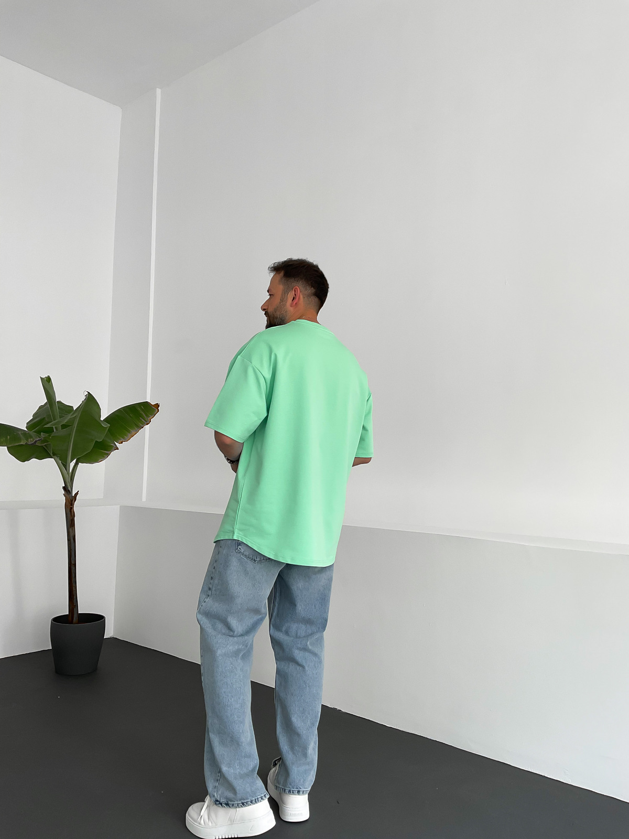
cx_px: 314
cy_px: 420
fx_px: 703
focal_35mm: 29
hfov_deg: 48.2
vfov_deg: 61.7
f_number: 1.8
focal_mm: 3
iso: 25
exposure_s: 1/120
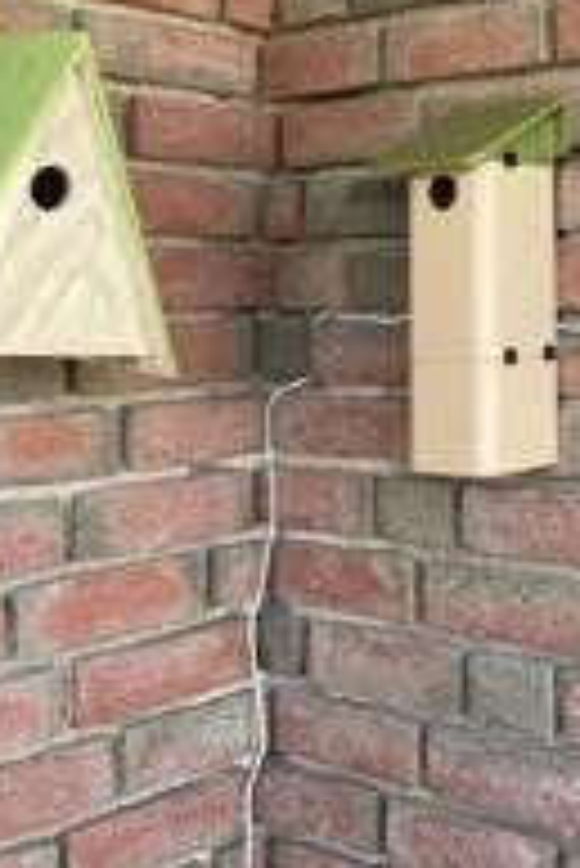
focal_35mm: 56
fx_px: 1351
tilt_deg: +3.4
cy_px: 216
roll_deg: +1.2
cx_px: 629
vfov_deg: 34.8
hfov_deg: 22.9
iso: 40
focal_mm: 4.2
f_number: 1.6
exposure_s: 1/121
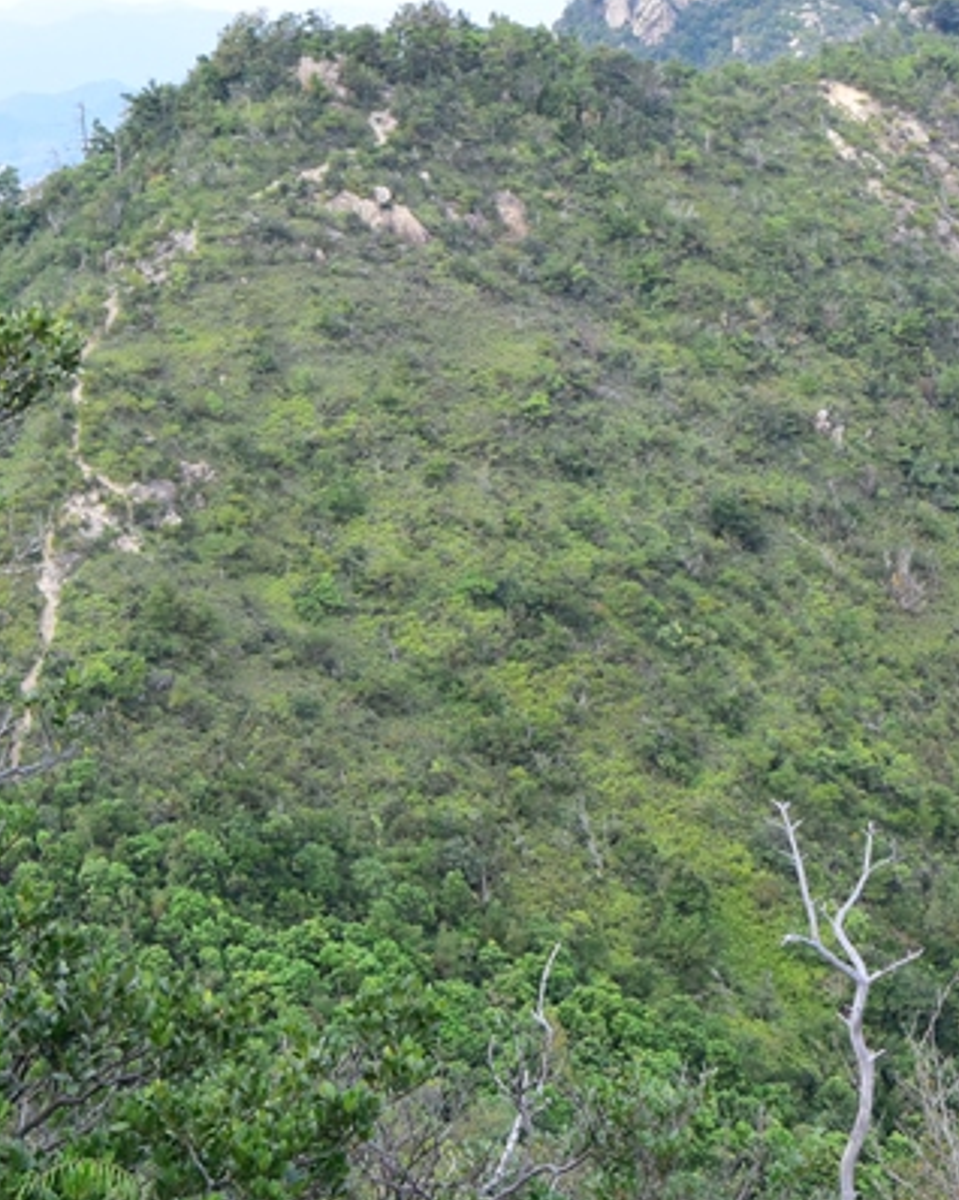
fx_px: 2343
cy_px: 520
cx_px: 682
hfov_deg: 23.0
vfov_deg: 28.7
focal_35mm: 66
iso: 400
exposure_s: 1/250
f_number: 6.3
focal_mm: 13
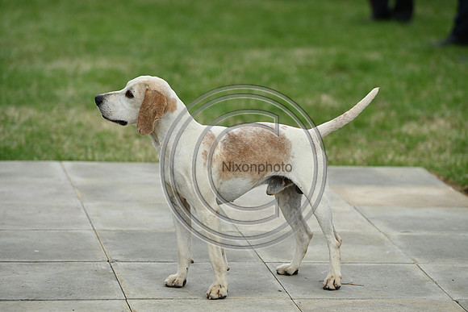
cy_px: 156
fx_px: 2340
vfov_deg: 7.6
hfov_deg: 11.4
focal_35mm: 180
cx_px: 234
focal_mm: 180
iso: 280
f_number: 4.5
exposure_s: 1/1250
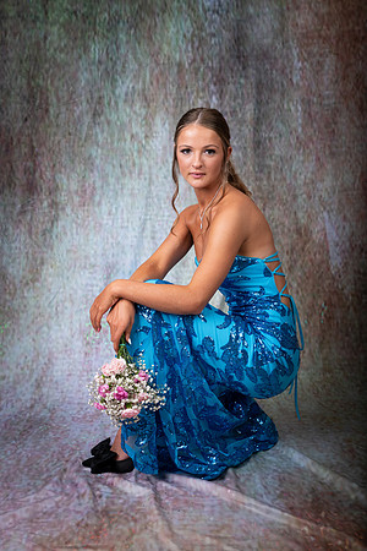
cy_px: 276
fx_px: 765
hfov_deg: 27.0
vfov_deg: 39.6
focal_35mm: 50
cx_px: 184
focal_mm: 50
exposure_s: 1/250
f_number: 6.3
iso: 100
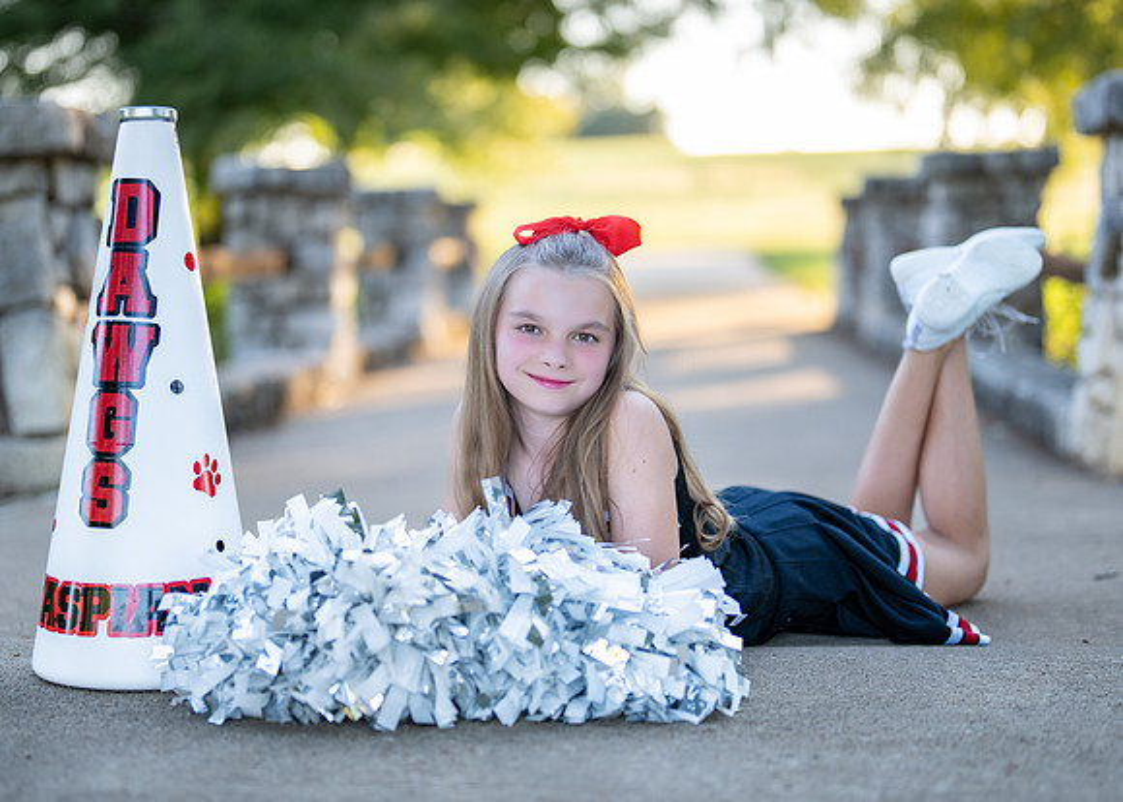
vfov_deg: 21.7
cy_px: 417
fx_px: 2091
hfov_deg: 30.1
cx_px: 533
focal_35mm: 66
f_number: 1.2
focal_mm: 50
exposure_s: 1/1000
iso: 200
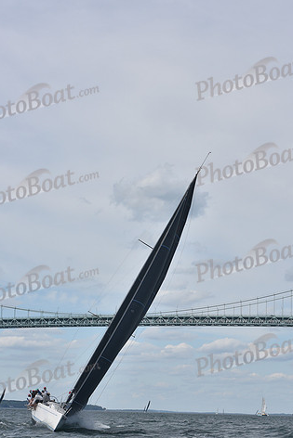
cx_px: 147
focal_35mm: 86
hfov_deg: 15.9
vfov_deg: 23.6
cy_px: 224
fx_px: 1049
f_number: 8
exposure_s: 1/800
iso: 320
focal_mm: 70
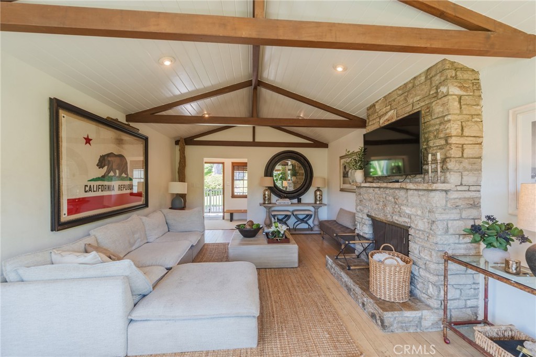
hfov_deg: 104.3
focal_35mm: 14
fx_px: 208
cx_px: 268
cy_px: 178
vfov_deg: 81.2
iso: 100
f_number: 7.1
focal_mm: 14
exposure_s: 1/40
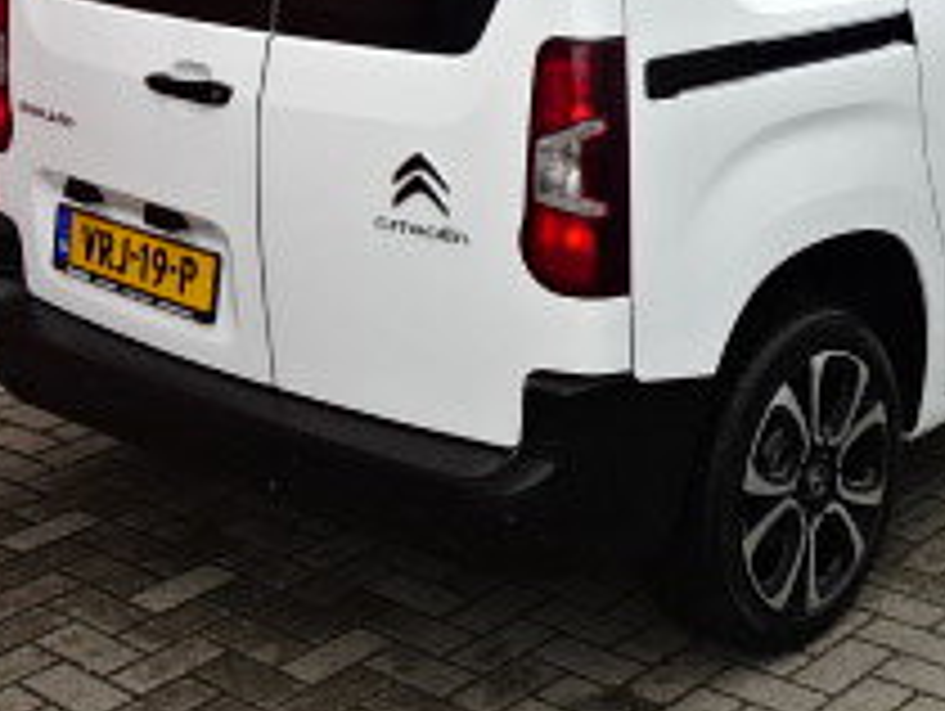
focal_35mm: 73
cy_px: -68
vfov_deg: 19.4
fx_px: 1995
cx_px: 616
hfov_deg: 26.5
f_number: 3.5
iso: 80
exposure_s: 1/160
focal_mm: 4.25
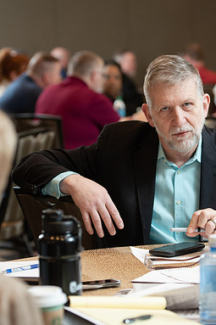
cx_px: 167
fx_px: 1297
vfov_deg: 14.3
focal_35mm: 144
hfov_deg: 9.5
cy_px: 163
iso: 1600
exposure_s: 1/200
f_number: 4
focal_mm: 95
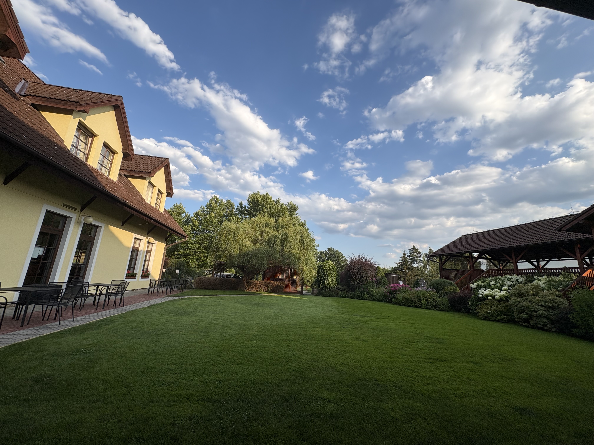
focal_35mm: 14
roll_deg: -3.6
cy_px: 222
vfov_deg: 85.7
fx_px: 240
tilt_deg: +13.8
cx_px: 297
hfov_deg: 102.1
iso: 40
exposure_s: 1/1110
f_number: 2.2
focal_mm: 2.22
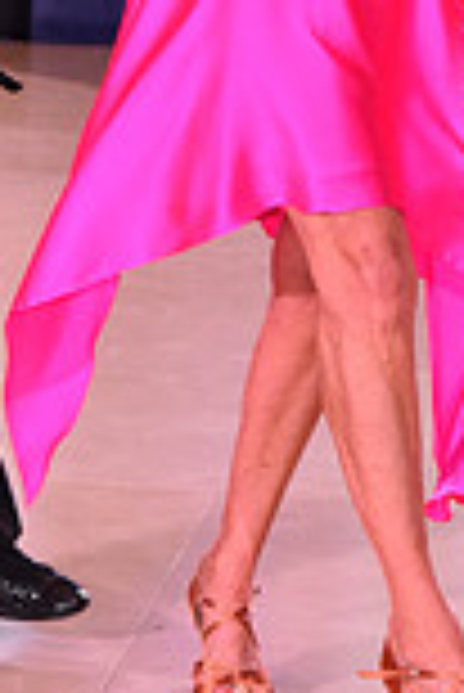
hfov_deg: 5.9
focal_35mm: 233
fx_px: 4494
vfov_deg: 8.7
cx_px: -7
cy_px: -171
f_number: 6.3
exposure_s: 1/320
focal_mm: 62
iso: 2500
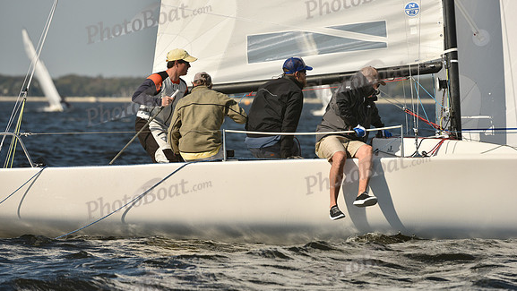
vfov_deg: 2.9
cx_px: 259
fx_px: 5773
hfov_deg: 5.1
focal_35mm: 421
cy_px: 137
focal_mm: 400
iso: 250
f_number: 8
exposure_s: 1/1250
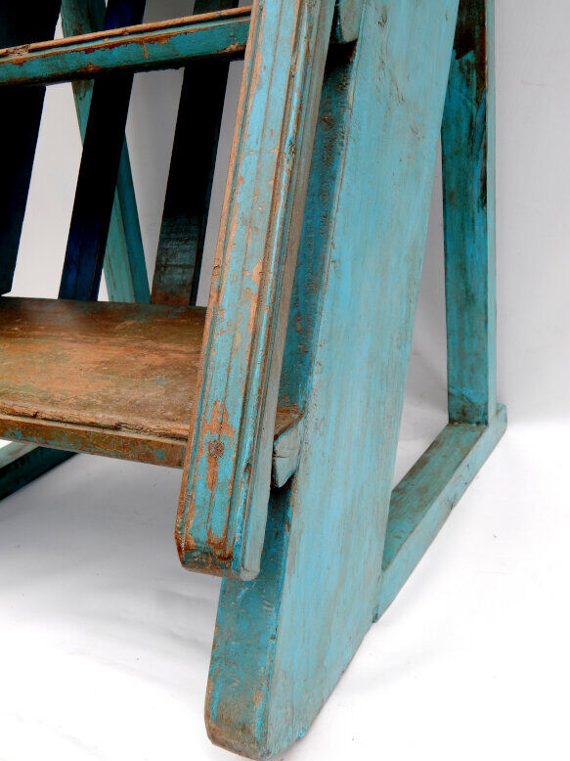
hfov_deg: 39.6
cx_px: 285
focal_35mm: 36
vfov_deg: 51.4
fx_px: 791
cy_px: 388
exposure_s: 1/400
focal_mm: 6.1
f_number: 3.3
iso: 125
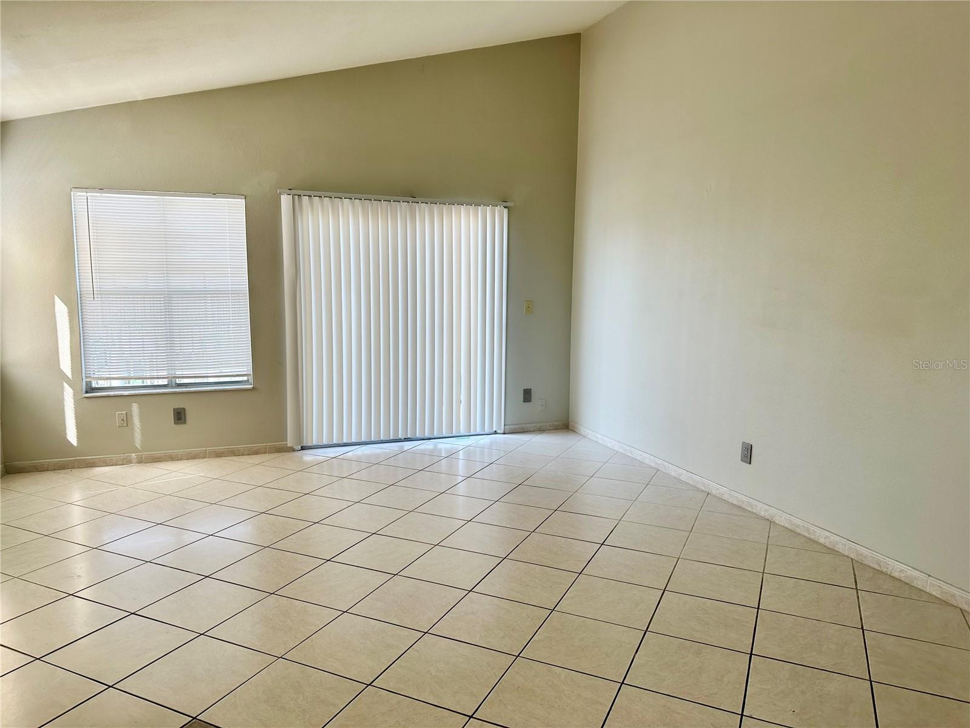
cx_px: 485
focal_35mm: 24
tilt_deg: -7.5
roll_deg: -0.4
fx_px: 673
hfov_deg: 71.6
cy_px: 364
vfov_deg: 56.8
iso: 80
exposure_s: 1/317
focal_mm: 6.86
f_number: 1.78
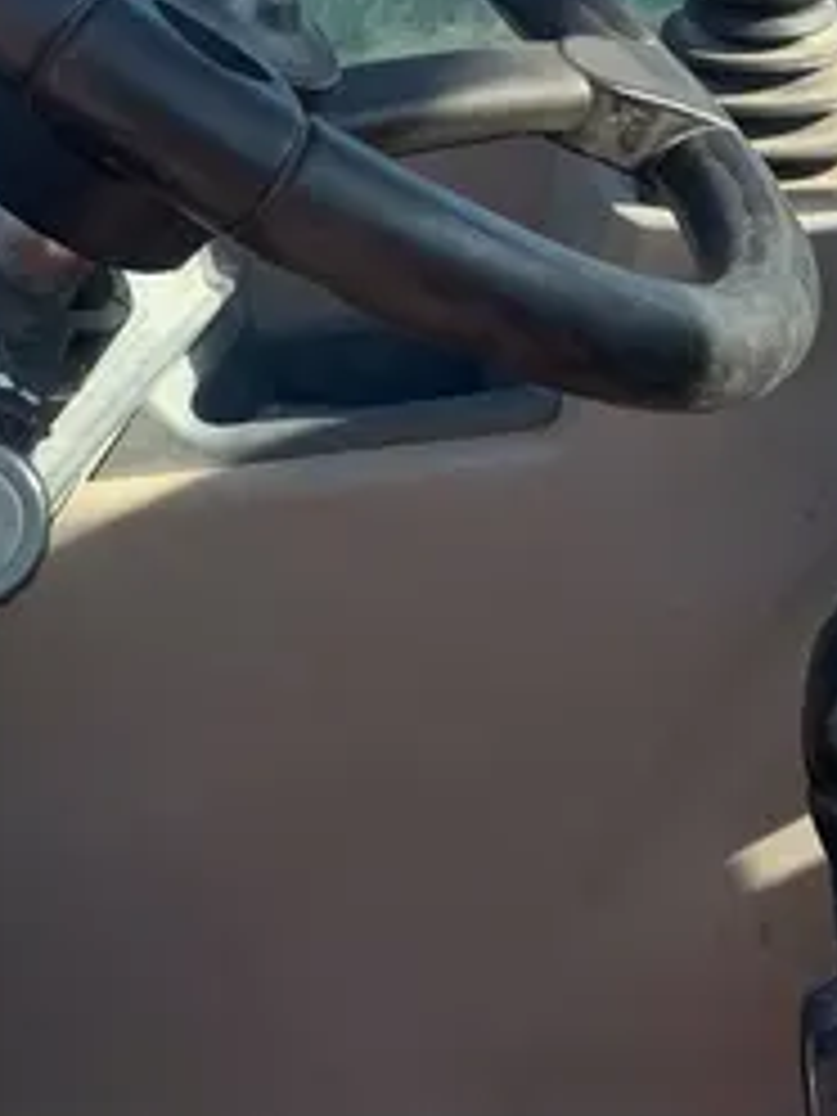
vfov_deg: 24.5
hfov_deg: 19.1
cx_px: 504
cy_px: 70
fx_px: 2482
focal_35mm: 77
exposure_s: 1/529
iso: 25
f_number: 1.8
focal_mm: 4.25
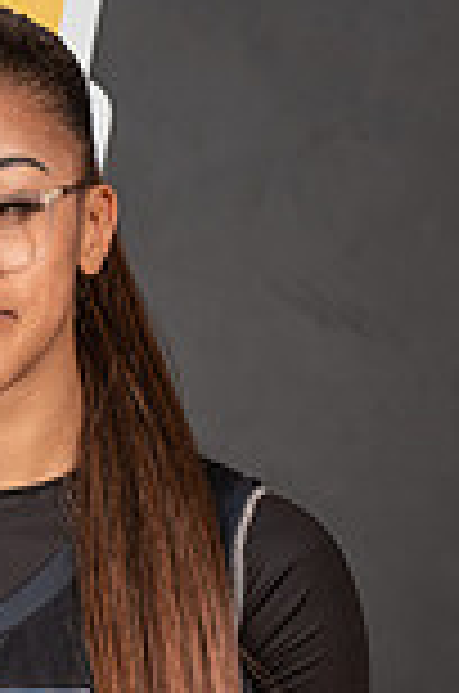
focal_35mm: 394
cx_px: 34
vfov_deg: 5.2
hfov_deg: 3.5
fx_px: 7569
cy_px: 954
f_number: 9
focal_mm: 135
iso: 100
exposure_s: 1/125
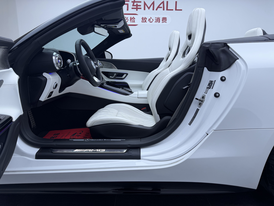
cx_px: 137
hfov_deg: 71.6
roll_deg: -0.1
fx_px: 190
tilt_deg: -11.2
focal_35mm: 24
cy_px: 103
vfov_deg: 56.8
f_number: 1.78
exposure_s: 1/200
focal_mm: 6.76
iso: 64
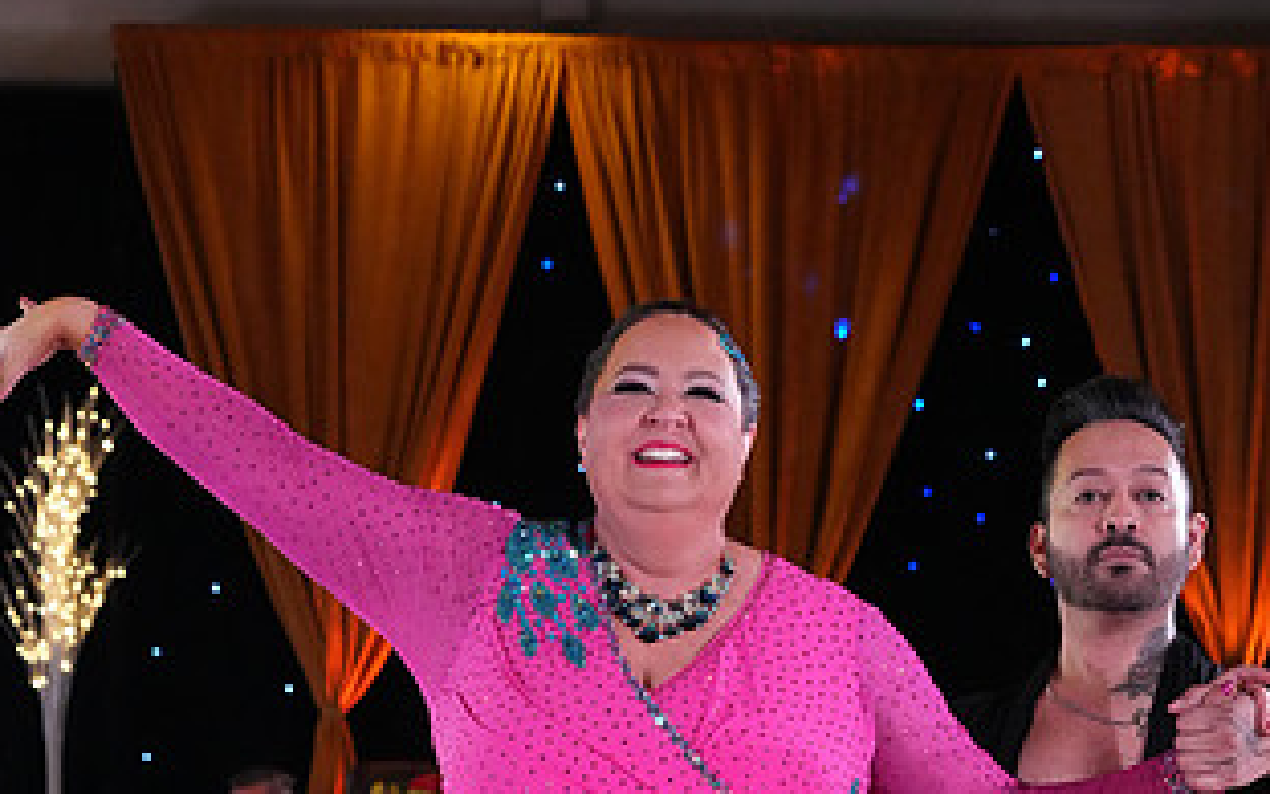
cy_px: 1173
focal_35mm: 129
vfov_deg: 9.9
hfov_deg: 16.2
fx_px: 4465
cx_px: 767
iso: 8000
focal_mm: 68
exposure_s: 1/400
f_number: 5.6
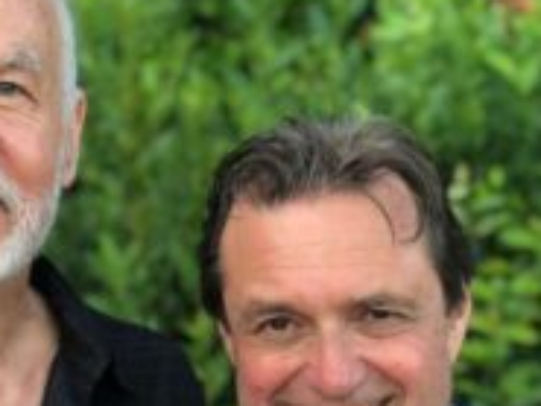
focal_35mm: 108
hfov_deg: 18.0
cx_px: 85
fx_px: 1689
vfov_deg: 13.7
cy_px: 302
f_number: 2.8
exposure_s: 1/30
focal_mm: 6.6
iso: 32
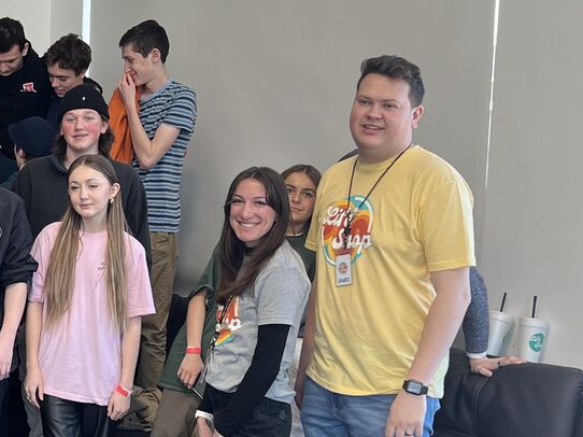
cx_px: -63
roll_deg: -0.6
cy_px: 281
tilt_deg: -6.2
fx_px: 1212
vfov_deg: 20.4
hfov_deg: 25.1
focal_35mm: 72
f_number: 1.5
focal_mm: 5.7
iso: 50
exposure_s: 1/121
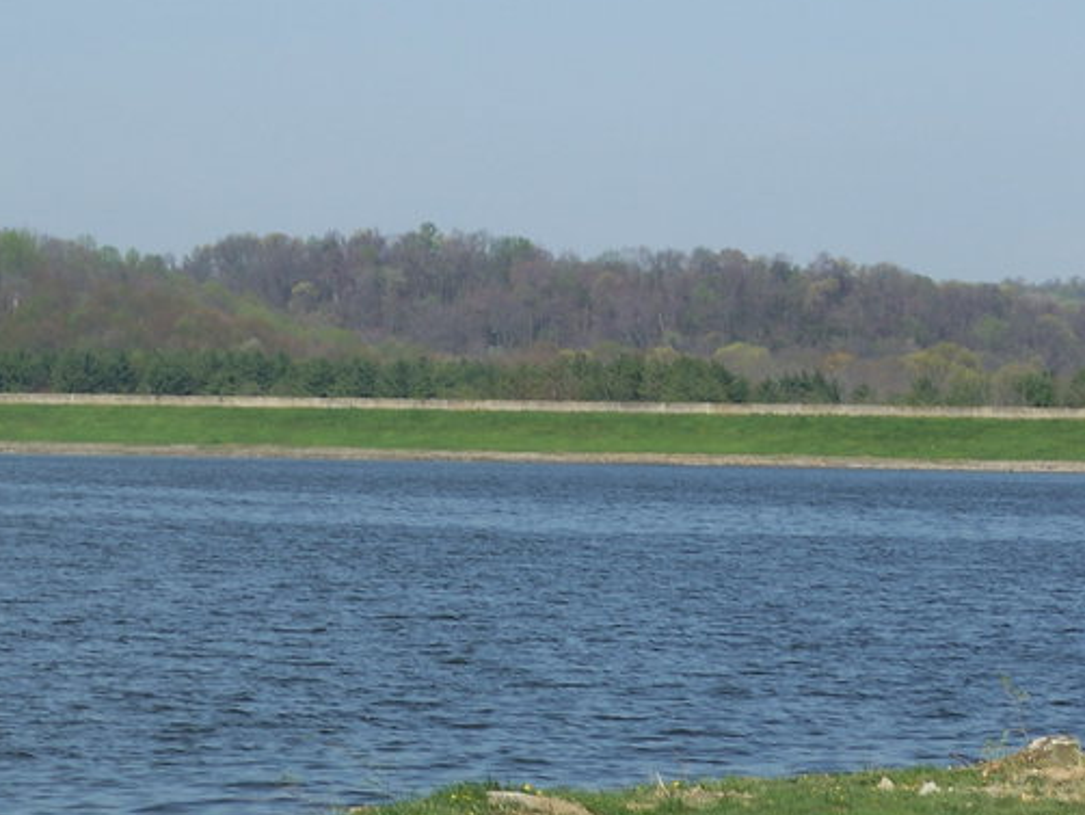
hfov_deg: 9.1
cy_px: 383
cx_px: 119
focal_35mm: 216
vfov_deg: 6.9
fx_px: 6774
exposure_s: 1/400
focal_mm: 23.9
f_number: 5
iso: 64
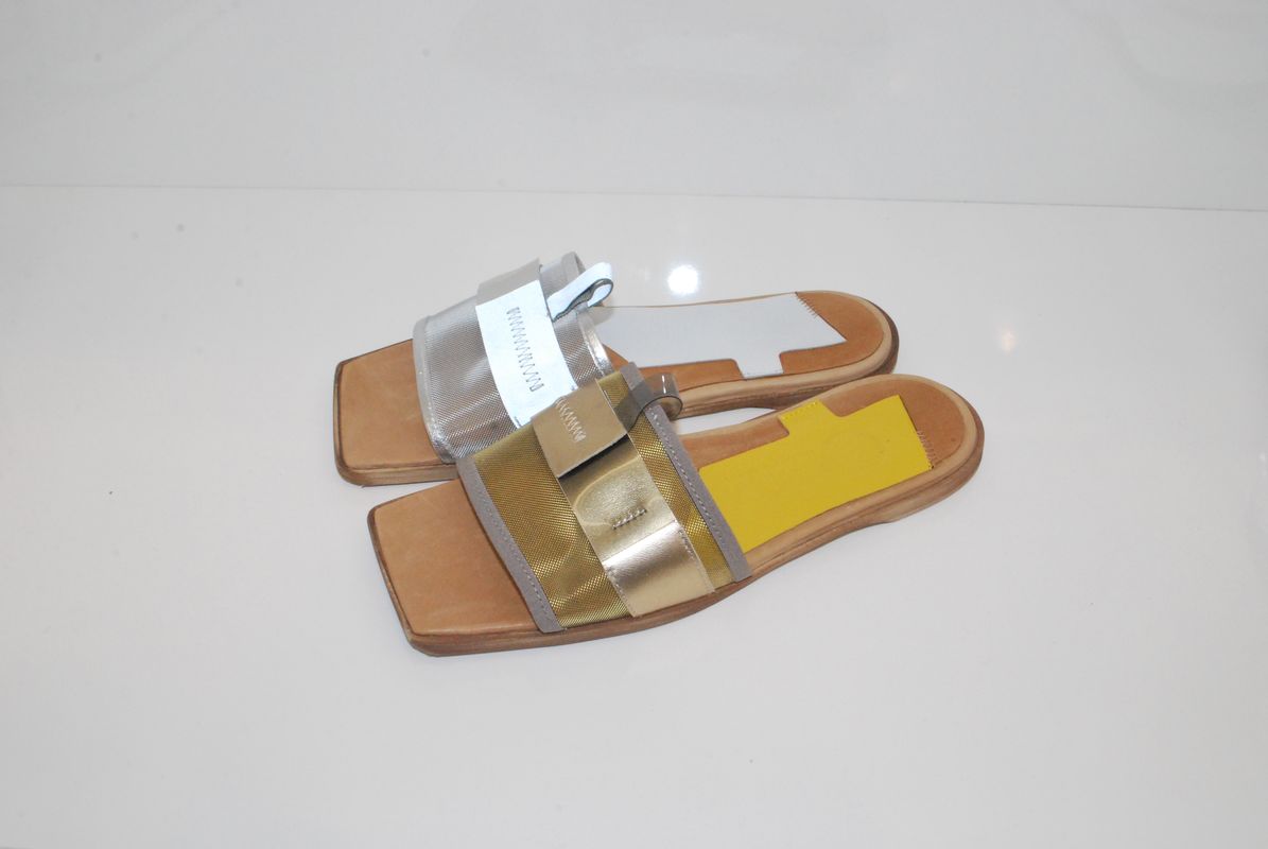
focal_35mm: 33
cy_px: 424
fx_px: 1164
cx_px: 634
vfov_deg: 40.1
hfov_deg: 57.2
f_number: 18
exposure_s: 1/200
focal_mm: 22
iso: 1600
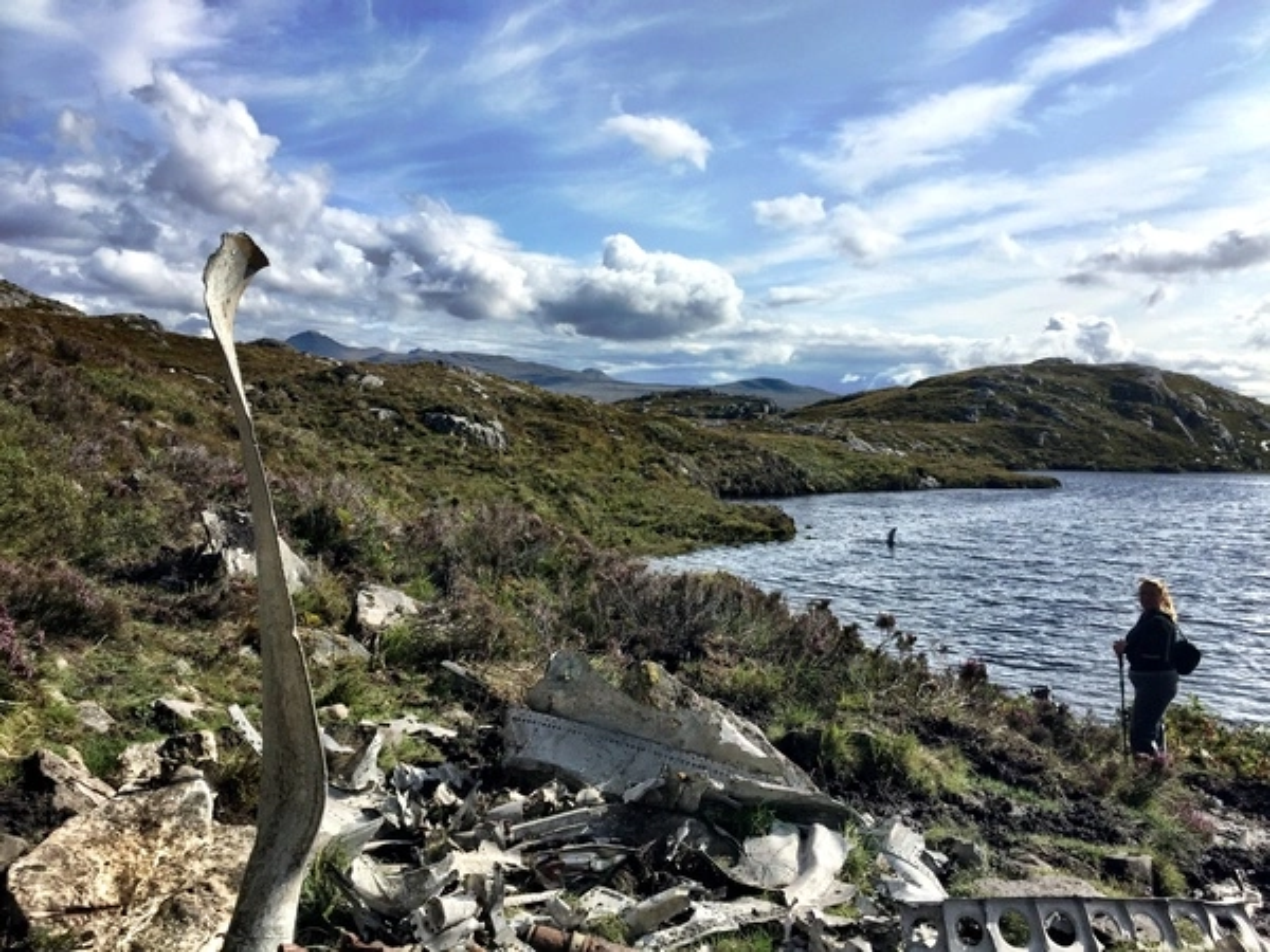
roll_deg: -2.3
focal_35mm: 29
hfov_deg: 61.7
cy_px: 476
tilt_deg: -4.2
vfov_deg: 48.2
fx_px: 1064
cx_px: 635
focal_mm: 4.15
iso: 32
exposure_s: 1/2639
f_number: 2.2
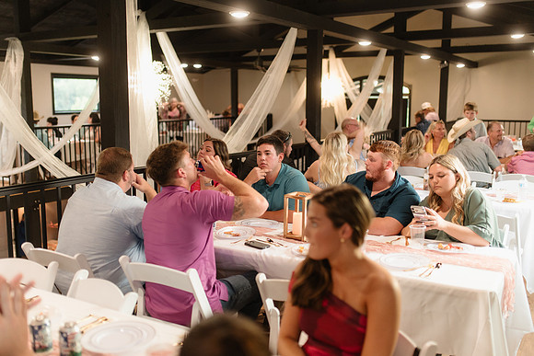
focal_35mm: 38
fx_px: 557
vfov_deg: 35.5
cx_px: 263
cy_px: 171
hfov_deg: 51.2
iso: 1250
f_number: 1.4
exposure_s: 1/200
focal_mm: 35
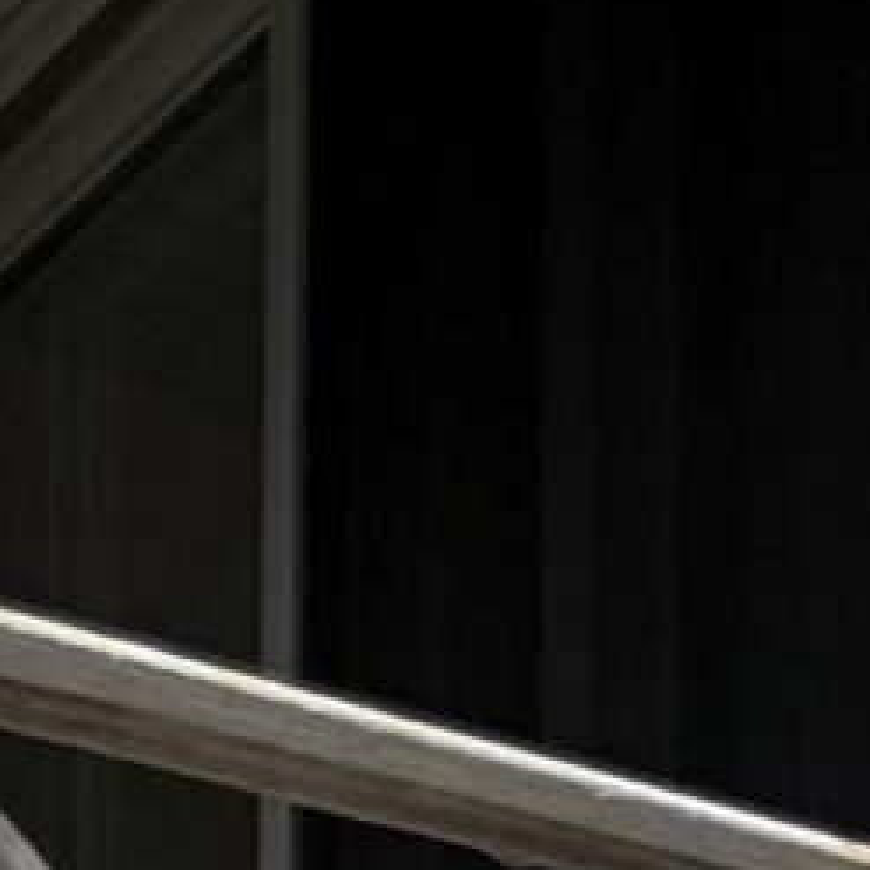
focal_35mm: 128
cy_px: 2173
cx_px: 3600
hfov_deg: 7.8
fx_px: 3640
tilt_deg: +1.4
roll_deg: +0.4
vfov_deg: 11.1
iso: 25
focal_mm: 2.22
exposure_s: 1/1534
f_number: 2.2
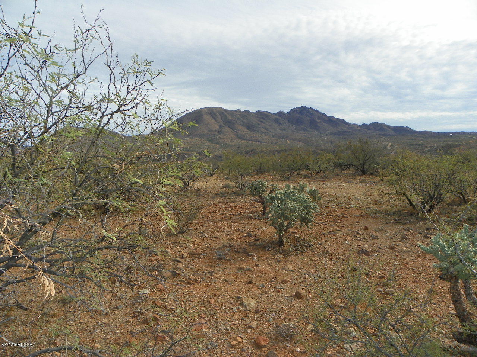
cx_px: 238
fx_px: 358
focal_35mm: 26
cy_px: 178
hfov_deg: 67.3
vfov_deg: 53.1
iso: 64
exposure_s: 1/400
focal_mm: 4.6
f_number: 5.6
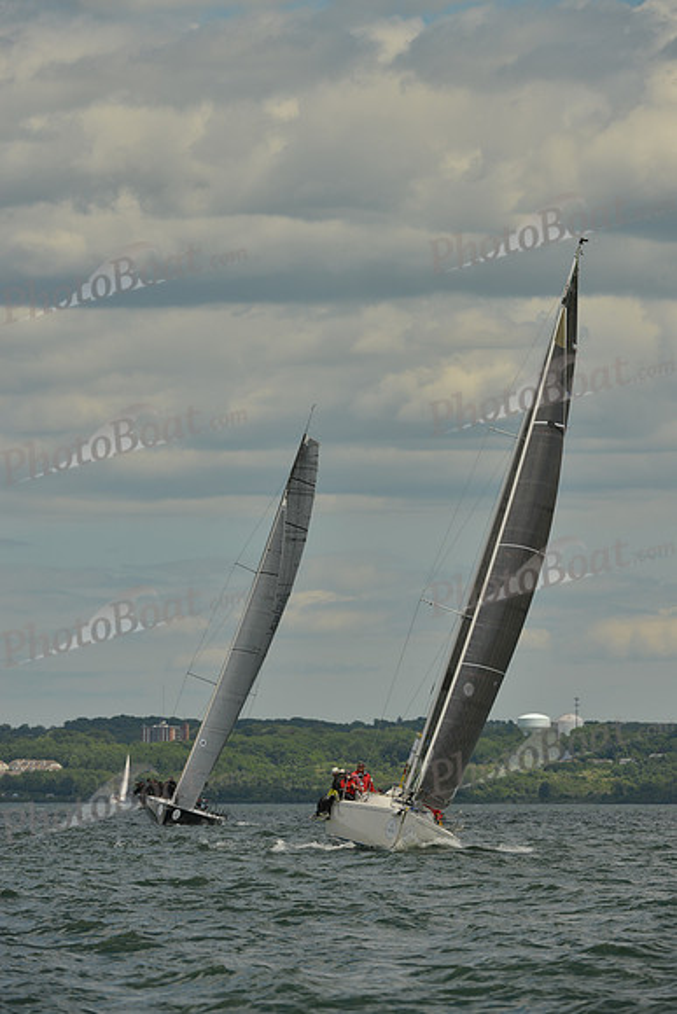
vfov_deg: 7.1
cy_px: 507
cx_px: 338
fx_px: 8175
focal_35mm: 290
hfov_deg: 4.7
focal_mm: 290
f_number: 9
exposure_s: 1/800
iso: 200
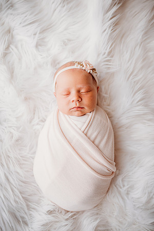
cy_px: 116
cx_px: 77
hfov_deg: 53.1
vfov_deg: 73.7
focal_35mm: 24
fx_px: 154
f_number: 2.5
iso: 64
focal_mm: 24
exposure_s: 1/200
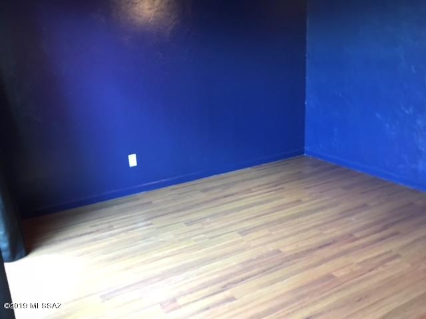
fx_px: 357
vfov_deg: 48.2
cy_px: 160
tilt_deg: -16.6
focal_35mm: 29
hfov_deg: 61.7
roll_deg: +5.4
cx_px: 213
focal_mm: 4.15
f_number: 2.2
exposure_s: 1/8
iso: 80
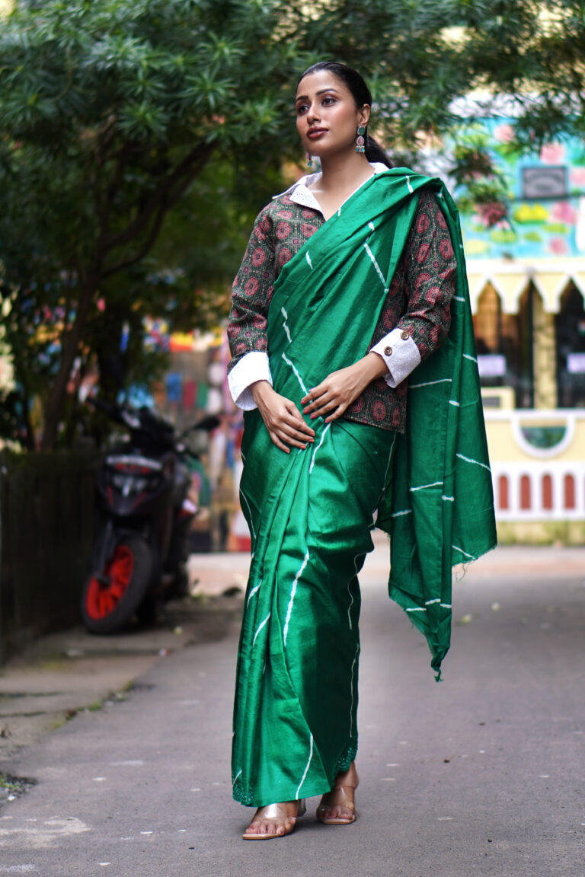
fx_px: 853
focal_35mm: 35
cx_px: 292
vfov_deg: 54.4
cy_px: 438
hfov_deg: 37.9
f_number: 8
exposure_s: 1/160
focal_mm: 35
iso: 100
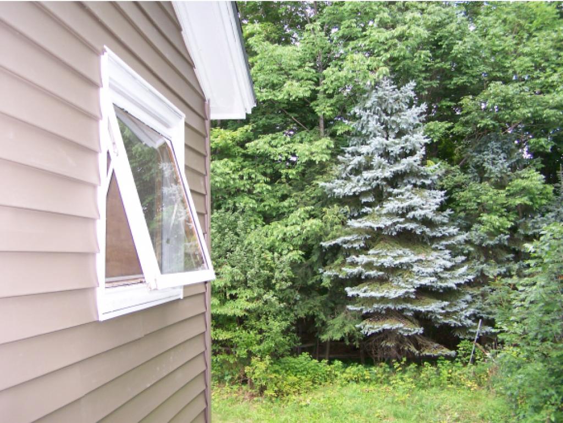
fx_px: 618
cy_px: 212
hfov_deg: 49.0
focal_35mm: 38
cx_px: 282
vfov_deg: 37.8
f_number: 2.8
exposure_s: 1/80
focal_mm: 6.3
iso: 140
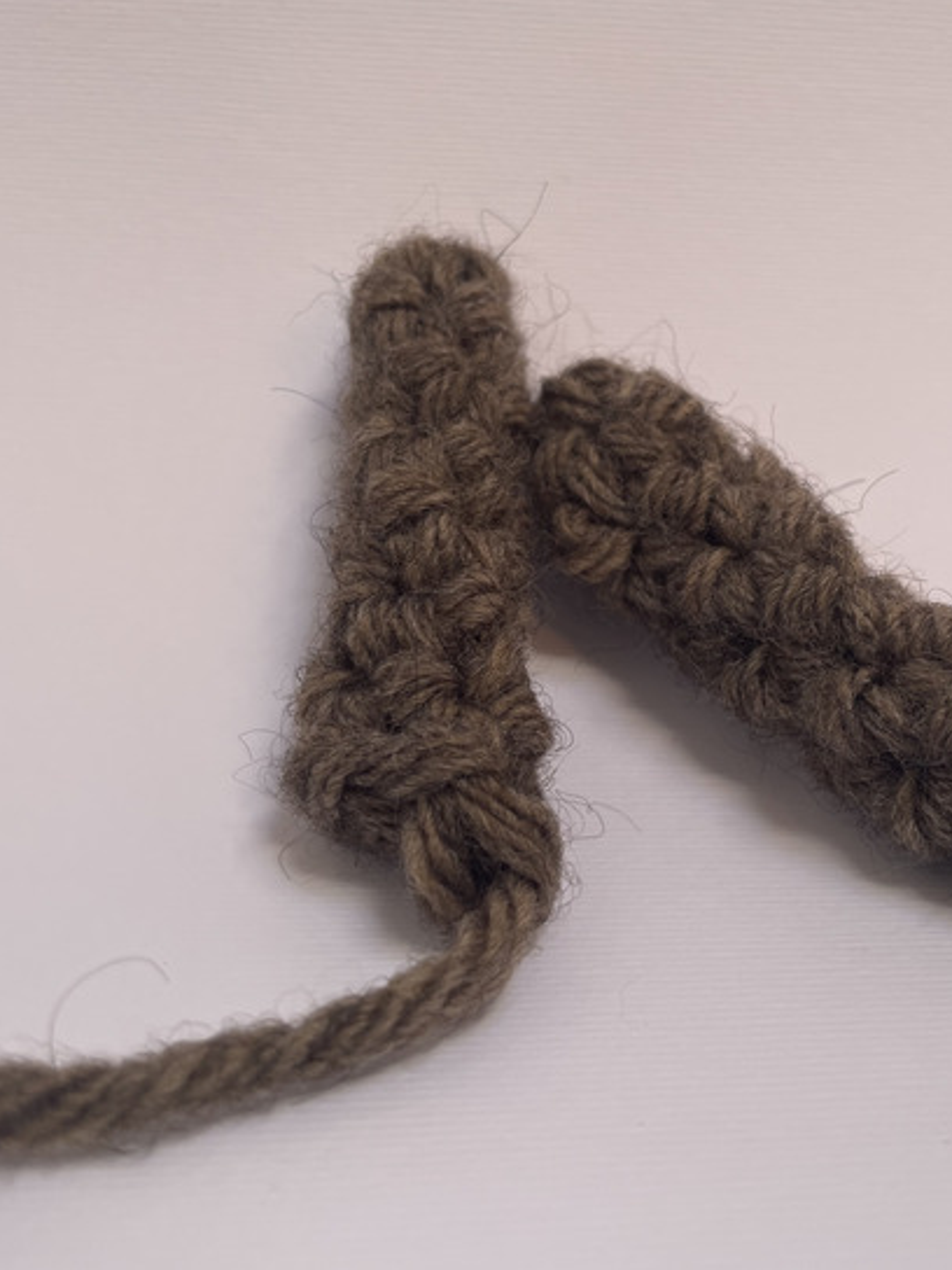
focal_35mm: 35
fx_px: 1283
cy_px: 631
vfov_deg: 52.6
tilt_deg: -25.0
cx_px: 663
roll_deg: -1.6
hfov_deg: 40.0
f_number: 1.6
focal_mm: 4.2
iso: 50
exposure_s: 1/121
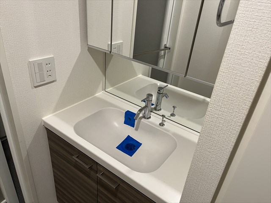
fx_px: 204
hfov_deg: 67.3
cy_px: 102
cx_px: 136
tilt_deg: -28.6
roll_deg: -6.1
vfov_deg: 53.1
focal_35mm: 26
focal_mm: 5.1
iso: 80
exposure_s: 1/50
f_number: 1.6
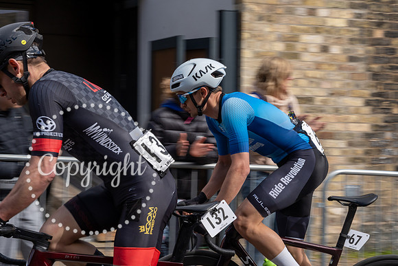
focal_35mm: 82
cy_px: 110
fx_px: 908
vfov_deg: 16.6
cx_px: 233
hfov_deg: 24.7
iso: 320
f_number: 14
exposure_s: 1/200
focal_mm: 70
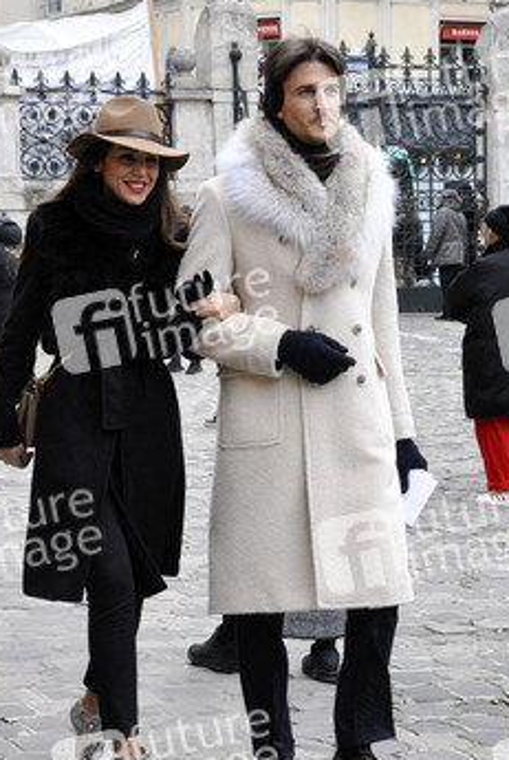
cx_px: 230
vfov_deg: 30.4
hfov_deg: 20.7
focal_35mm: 66
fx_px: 1395
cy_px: 432
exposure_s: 1/320
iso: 1600
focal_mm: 38
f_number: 9
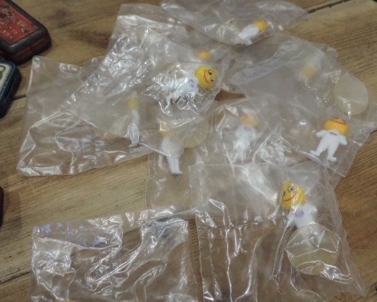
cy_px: 150
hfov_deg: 51.5
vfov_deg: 42.2
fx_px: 391
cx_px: 199
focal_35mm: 35
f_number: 3.2
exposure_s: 1/40
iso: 400
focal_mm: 5.8
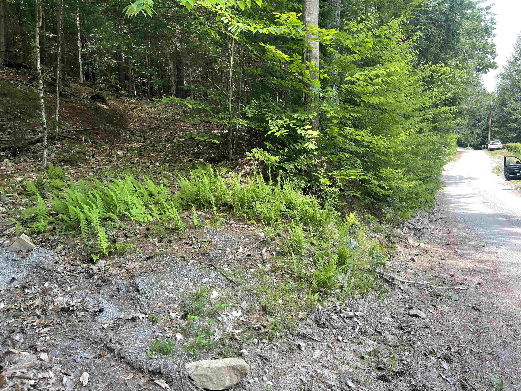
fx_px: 391
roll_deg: +3.7
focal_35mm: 26
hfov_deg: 67.3
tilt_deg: -6.2
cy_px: 196
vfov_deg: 53.1
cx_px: 260
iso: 32
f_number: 1.6
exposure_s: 1/191
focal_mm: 5.1
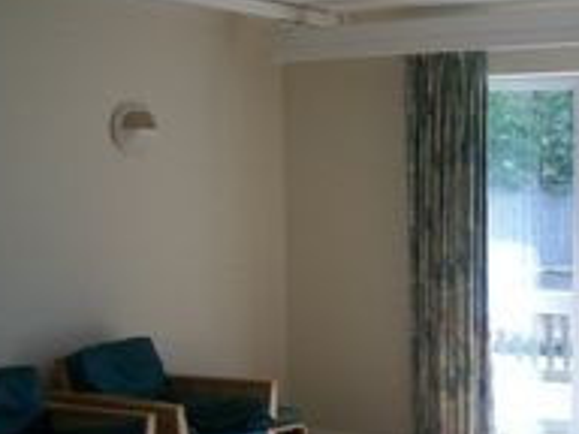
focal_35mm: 71
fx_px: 1188
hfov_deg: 27.1
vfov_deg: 20.6
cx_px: 416
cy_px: 326
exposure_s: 1/100
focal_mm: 6.1
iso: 64
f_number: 2.7
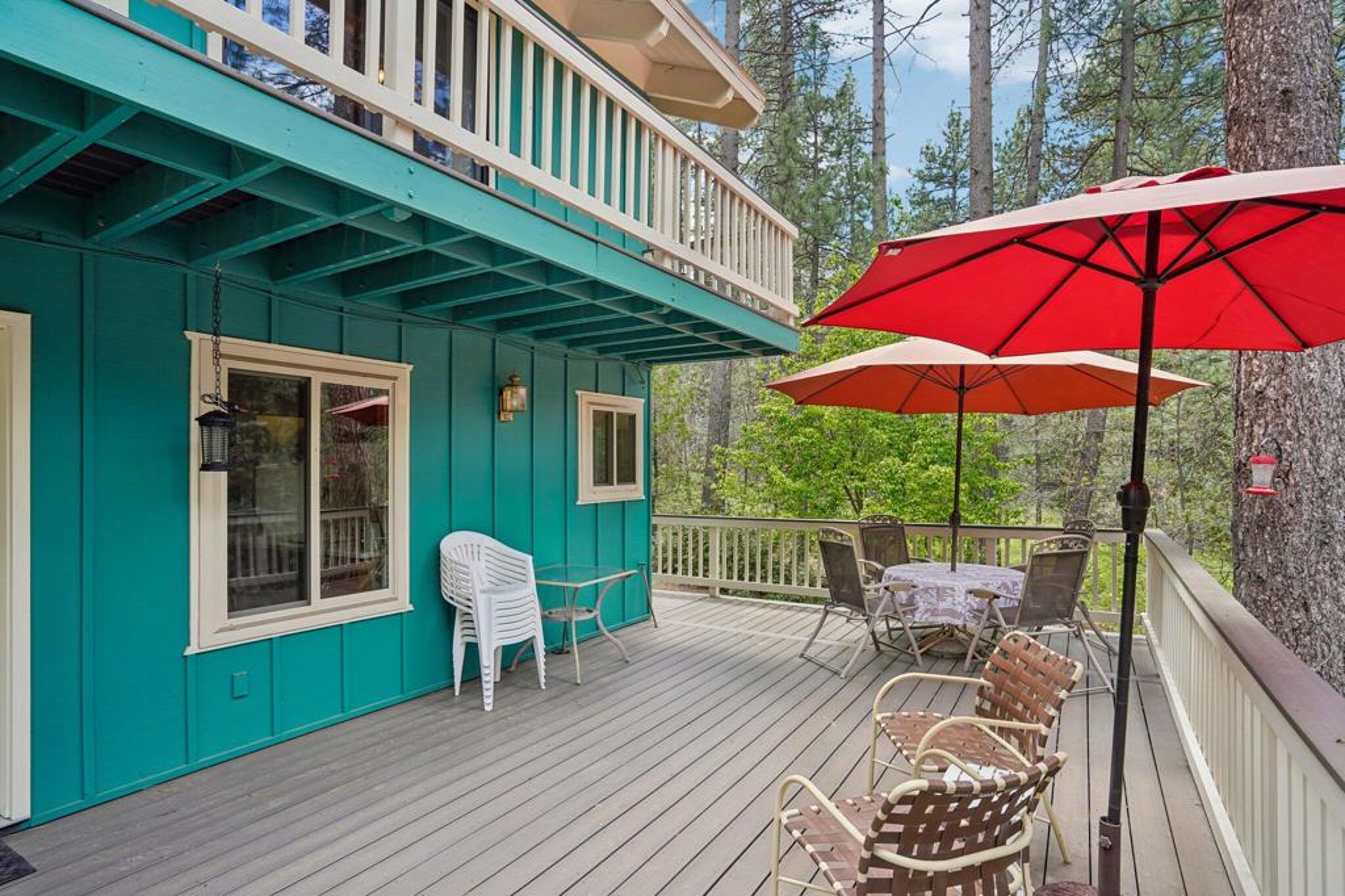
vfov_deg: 70.4
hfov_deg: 93.3
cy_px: 448
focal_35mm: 17
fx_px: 635
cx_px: 672
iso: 125
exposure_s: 1/30
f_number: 8
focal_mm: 17
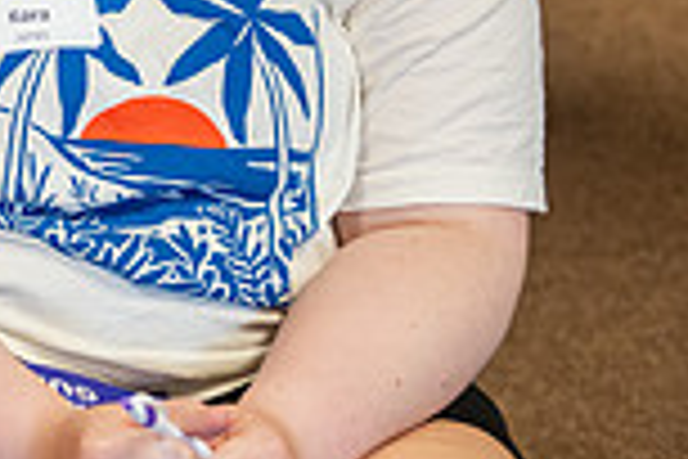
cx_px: -558
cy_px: -241
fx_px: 3038
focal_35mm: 159
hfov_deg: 11.9
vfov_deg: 8.4
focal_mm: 42
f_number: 3.2
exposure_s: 1/160
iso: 1600
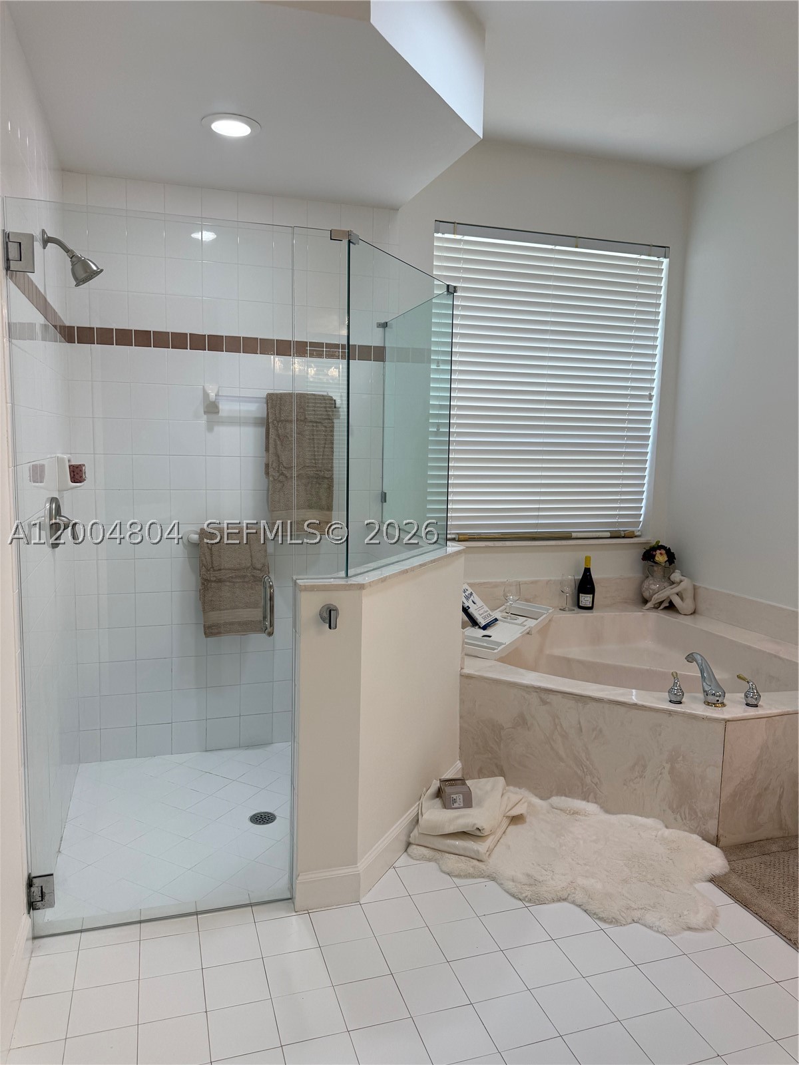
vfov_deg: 71.6
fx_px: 739
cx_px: 400
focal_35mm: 24
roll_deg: -1.6
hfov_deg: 56.8
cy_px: 532
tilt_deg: -5.8
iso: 100
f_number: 1.78
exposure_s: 1/287
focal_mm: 6.76
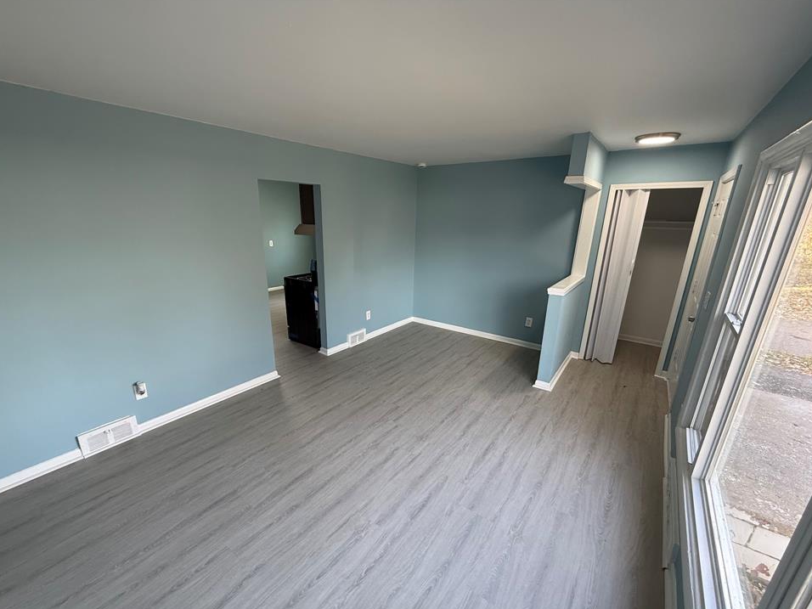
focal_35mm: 15
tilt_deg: -16.6
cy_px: 320
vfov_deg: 81.7
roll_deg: -0.6
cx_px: 387
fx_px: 352
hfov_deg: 98.1
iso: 200
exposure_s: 1/99
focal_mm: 2.22
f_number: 2.2
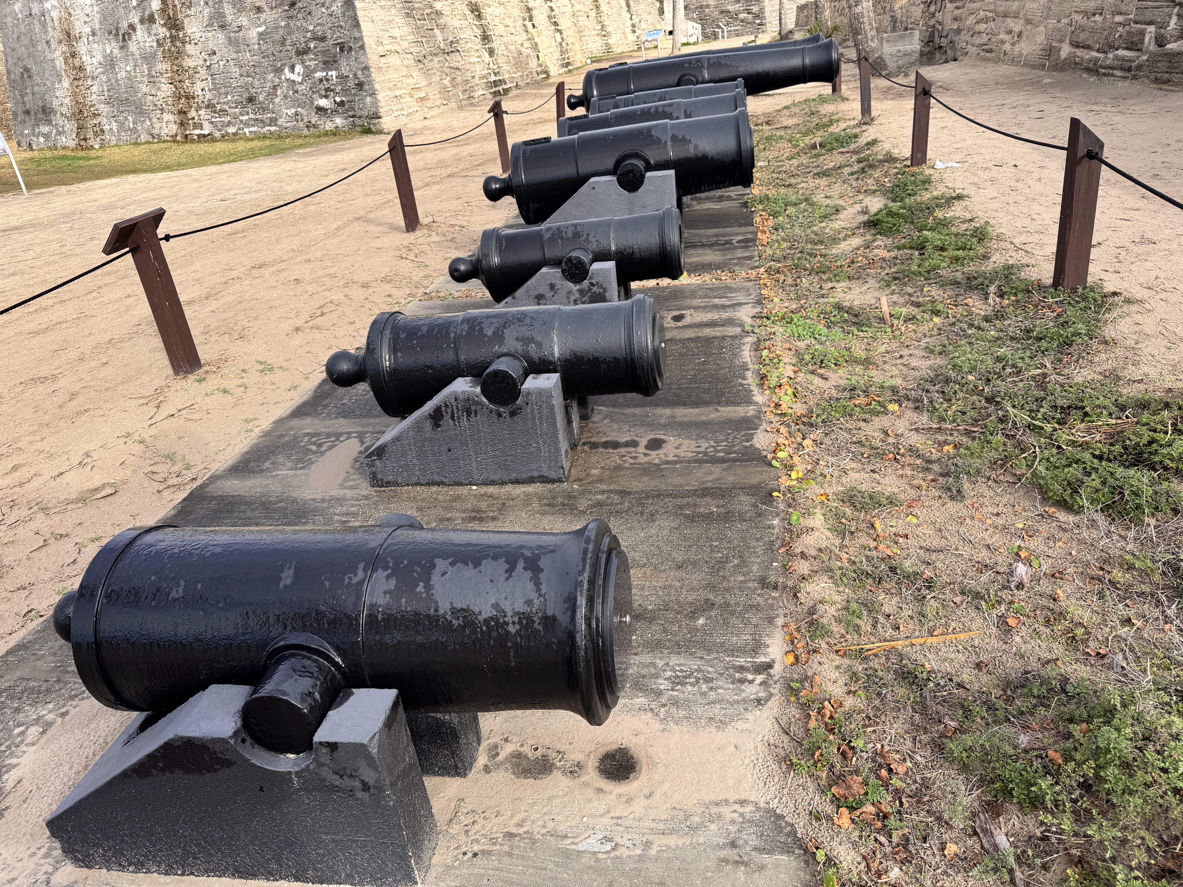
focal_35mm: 24
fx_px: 820
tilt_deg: -26.4
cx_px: 592
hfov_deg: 71.6
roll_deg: +6.7
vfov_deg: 56.8
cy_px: 444
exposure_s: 1/1560
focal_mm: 6.76
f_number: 1.78
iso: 80
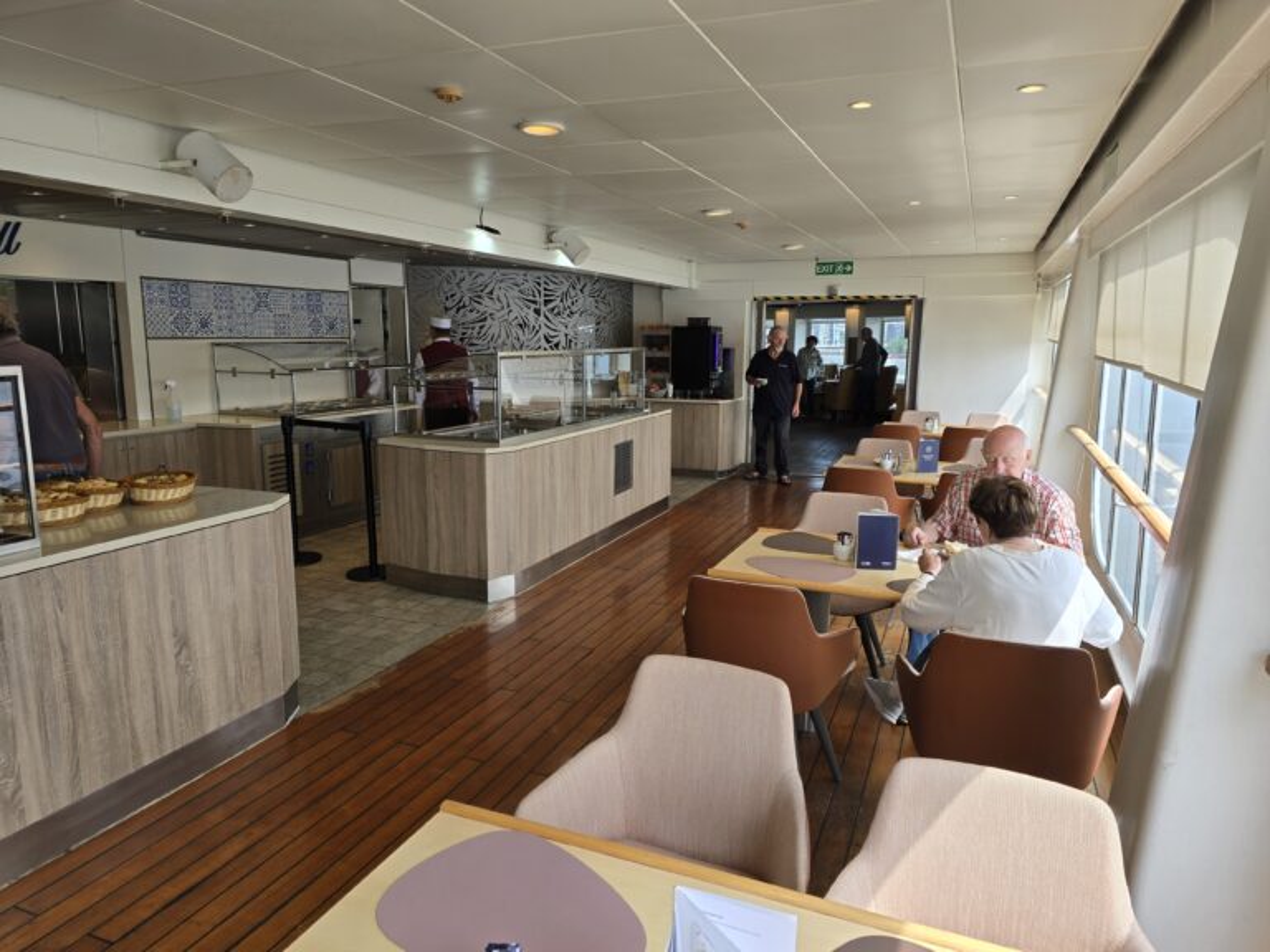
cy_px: 476
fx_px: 844
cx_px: 635
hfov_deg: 73.9
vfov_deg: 58.9
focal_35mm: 23
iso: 12
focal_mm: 6.3
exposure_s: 1/165
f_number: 1.7
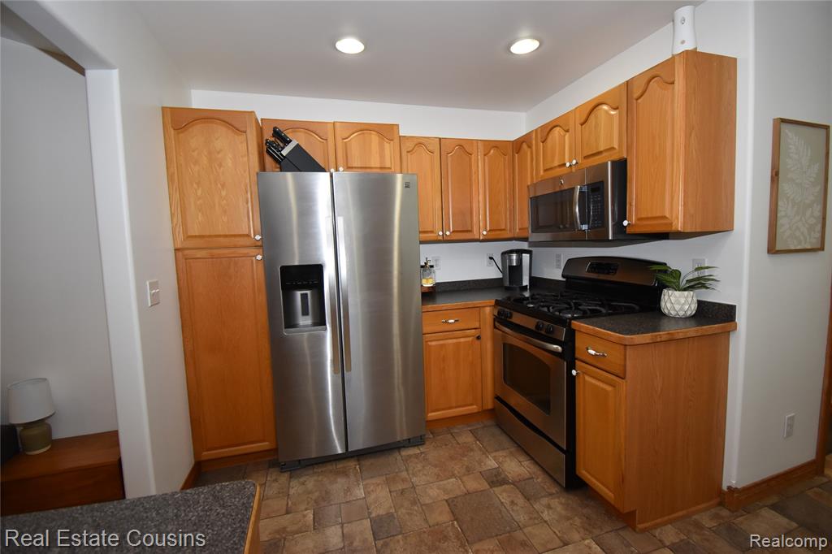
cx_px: 416
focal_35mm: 15
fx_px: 347
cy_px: 277
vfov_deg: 77.3
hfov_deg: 100.4
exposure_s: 1/125
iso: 800
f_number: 4.5
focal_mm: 10
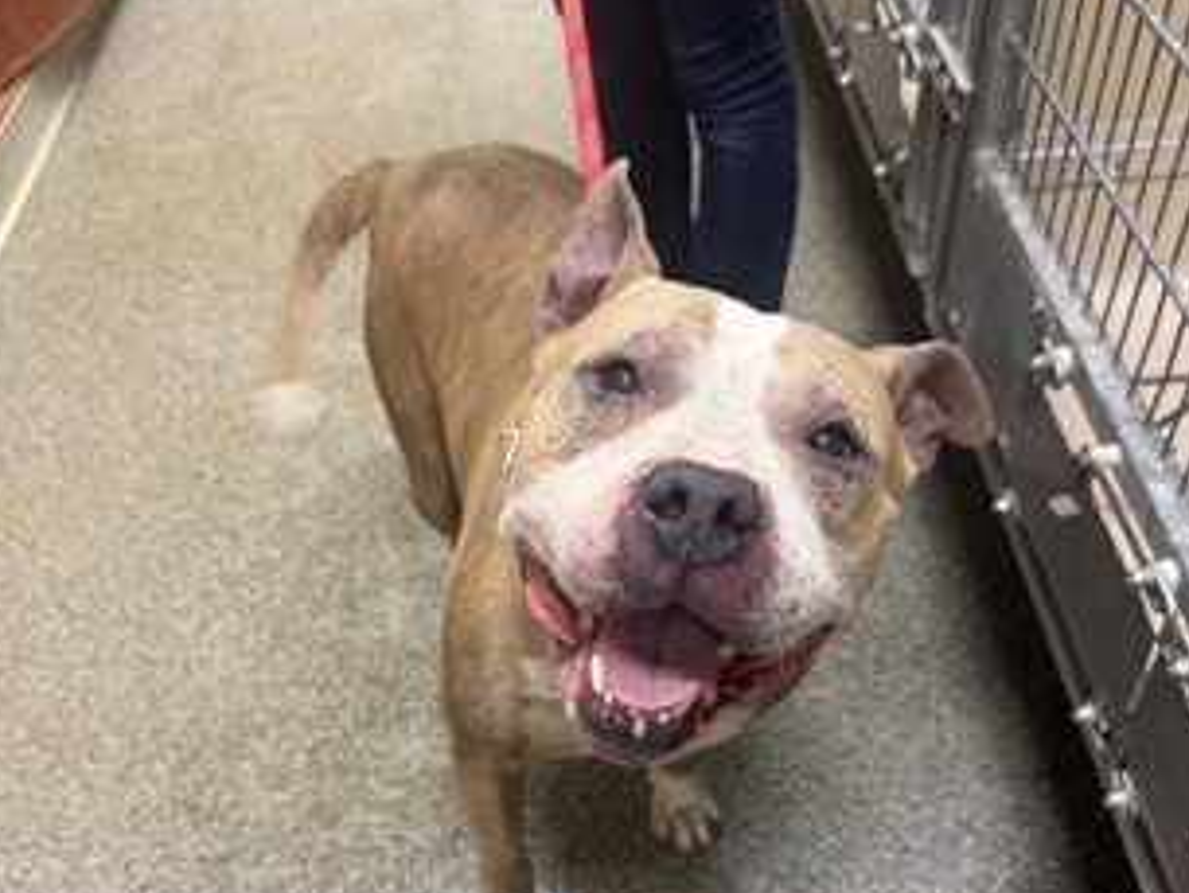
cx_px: 583
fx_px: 1134
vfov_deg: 41.9
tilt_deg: -50.6
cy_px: 647
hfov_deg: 55.3
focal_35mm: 33
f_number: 1.78
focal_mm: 6.76
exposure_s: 1/60
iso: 200
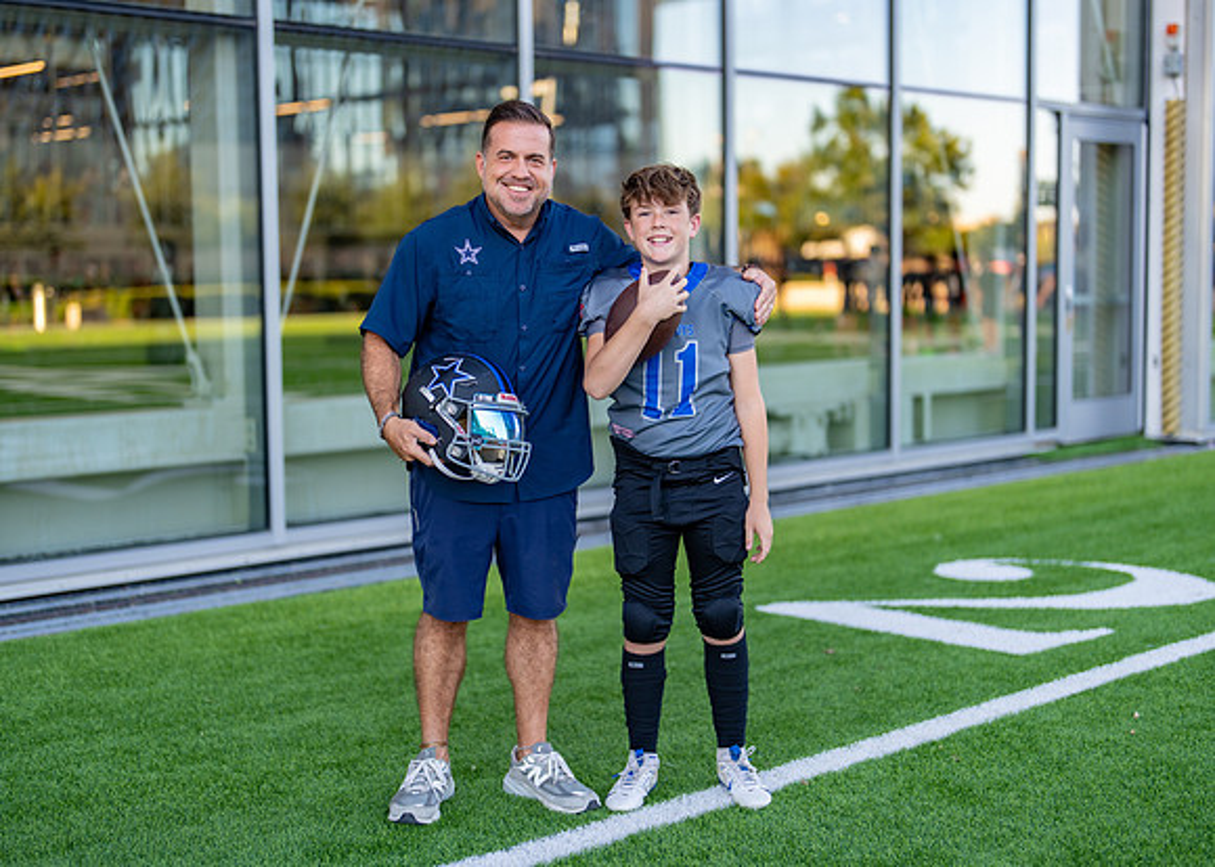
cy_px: 434
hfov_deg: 36.0
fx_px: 1868
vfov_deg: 26.1
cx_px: 608
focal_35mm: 54
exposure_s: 1/640
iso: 100
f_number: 1.2
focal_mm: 50
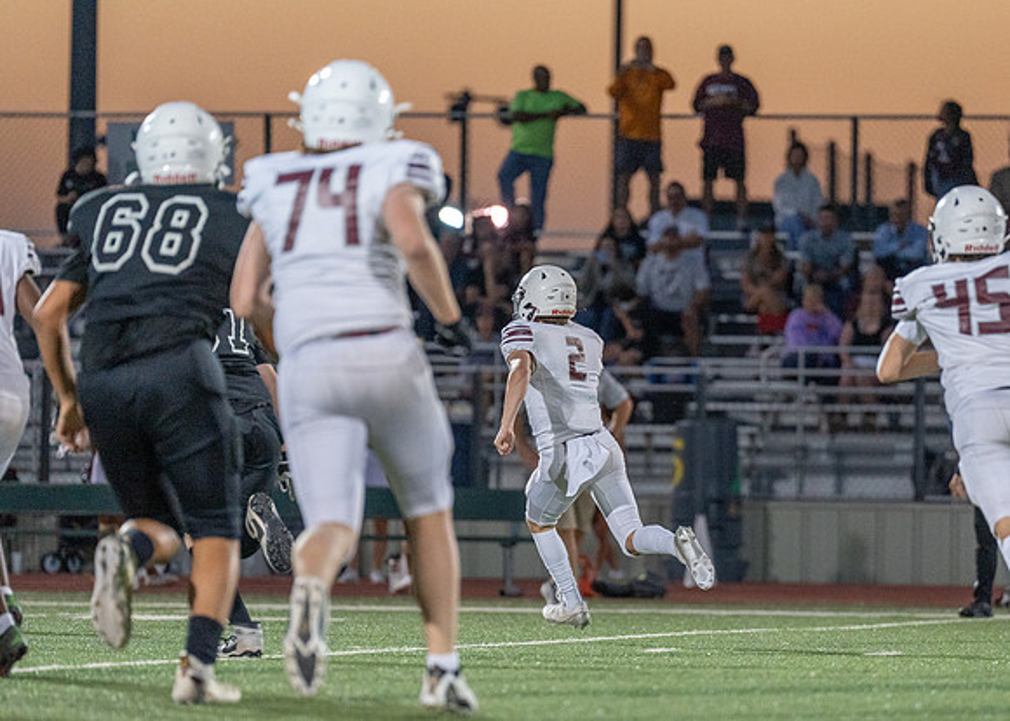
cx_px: 619
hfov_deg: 7.0
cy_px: 423
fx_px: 8227
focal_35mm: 287
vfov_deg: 5.0
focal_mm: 200
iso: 1250
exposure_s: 1/1000
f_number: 2.8
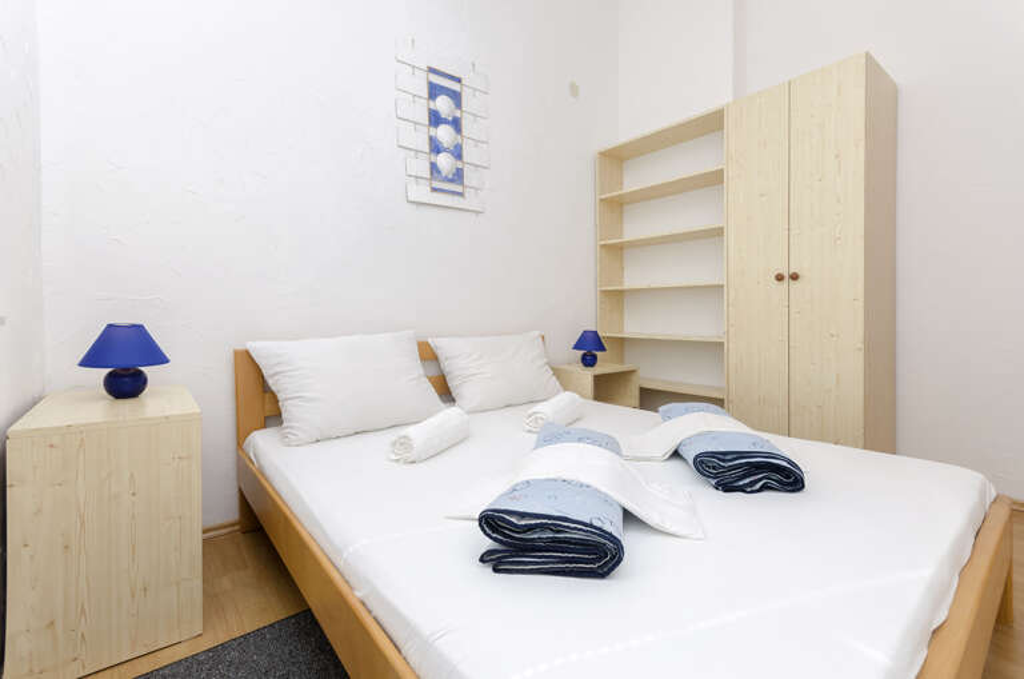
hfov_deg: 100.5
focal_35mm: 15
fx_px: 426
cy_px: 340
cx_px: 512
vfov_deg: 77.1
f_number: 8
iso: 100
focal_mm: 10
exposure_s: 1/80
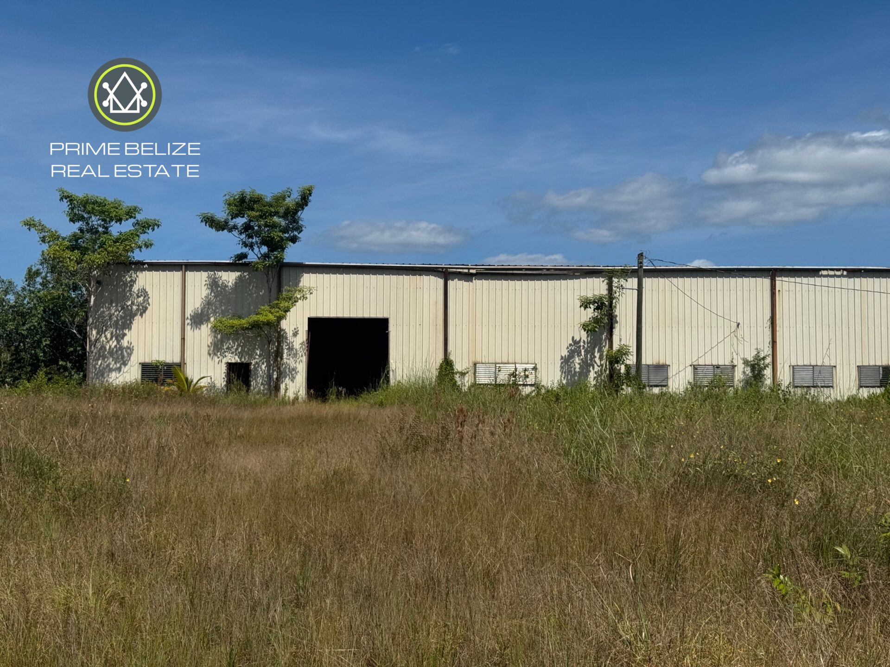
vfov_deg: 30.3
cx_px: 445
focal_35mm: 48
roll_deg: -0.2
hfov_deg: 39.7
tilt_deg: +2.9
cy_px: 334
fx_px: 1234
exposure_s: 1/9009
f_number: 1.78
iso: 64
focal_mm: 6.76
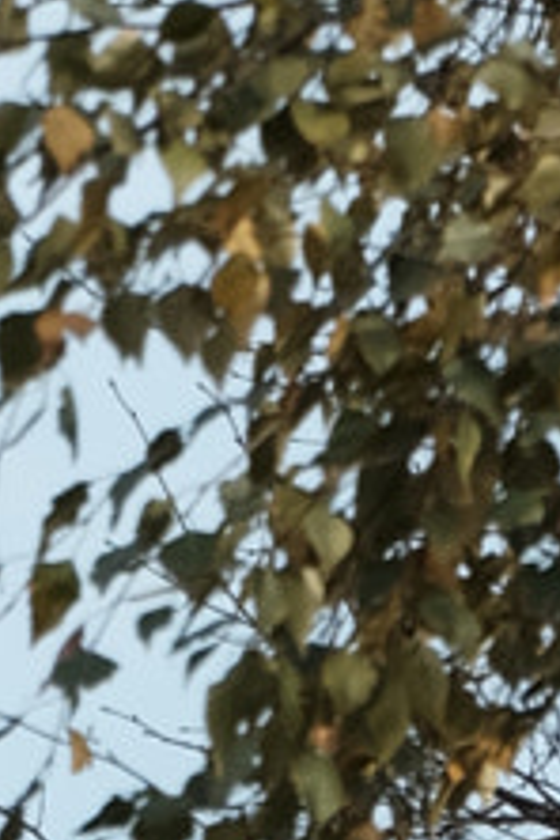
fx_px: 11246
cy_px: -284
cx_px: -255
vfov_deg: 4.3
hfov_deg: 2.8
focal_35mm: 482
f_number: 8
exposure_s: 1/170
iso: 200
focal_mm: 44.4
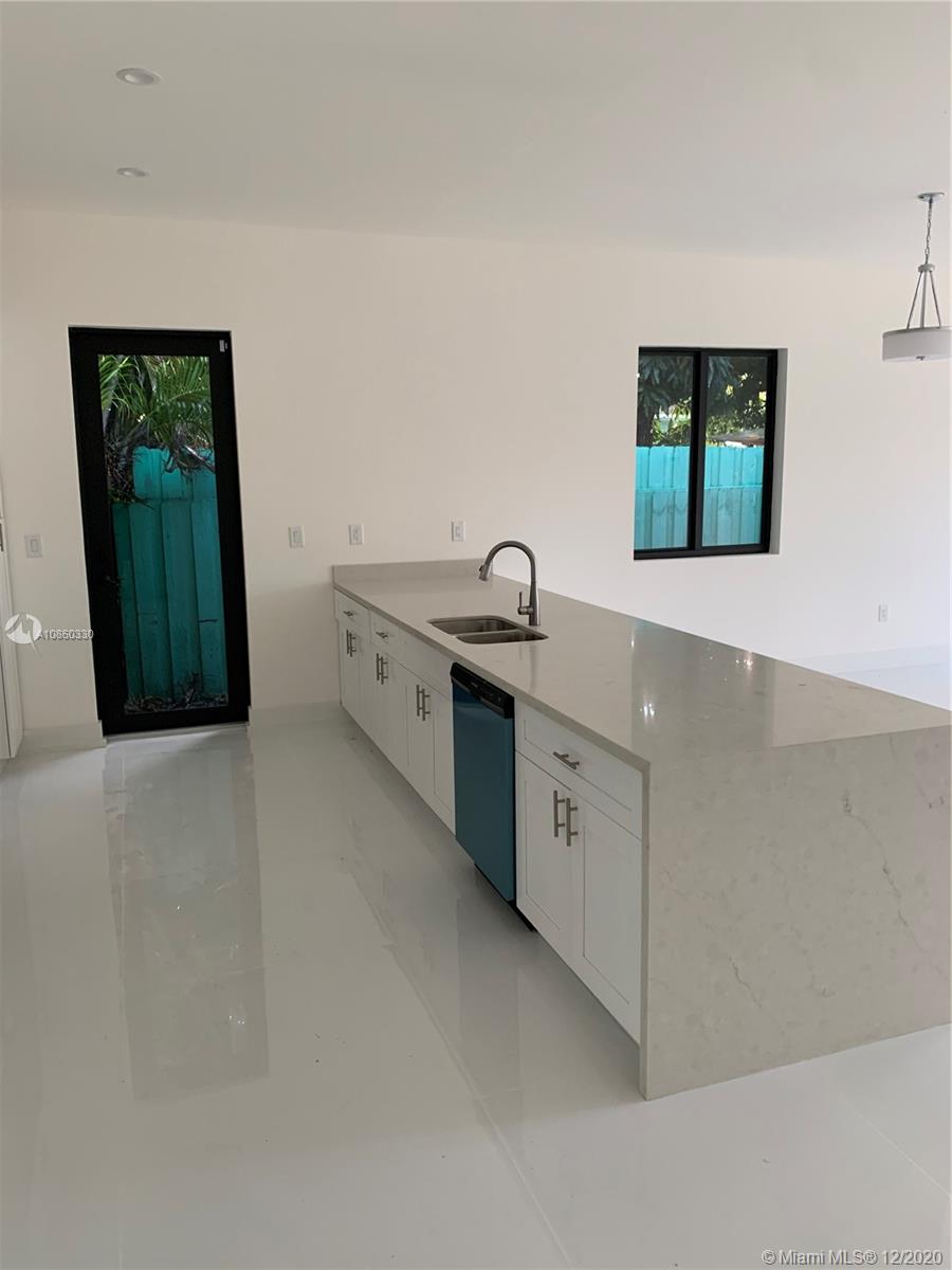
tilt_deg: -9.1
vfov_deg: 67.3
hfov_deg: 53.1
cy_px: 635
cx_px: 476
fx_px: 953
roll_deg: +1.9
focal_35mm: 26
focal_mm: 4.25
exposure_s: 1/60
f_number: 1.8
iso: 125
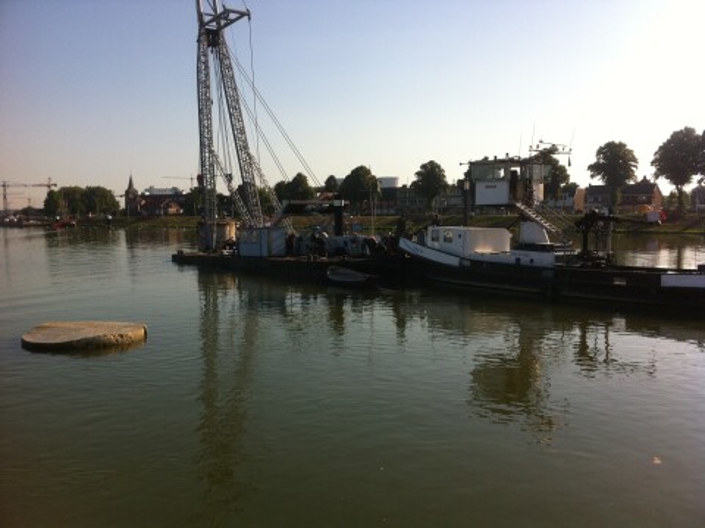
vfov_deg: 40.6
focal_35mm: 35
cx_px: 352
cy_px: 264
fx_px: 712
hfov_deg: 52.7
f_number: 2.8
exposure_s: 1/1312
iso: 80
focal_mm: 3.85
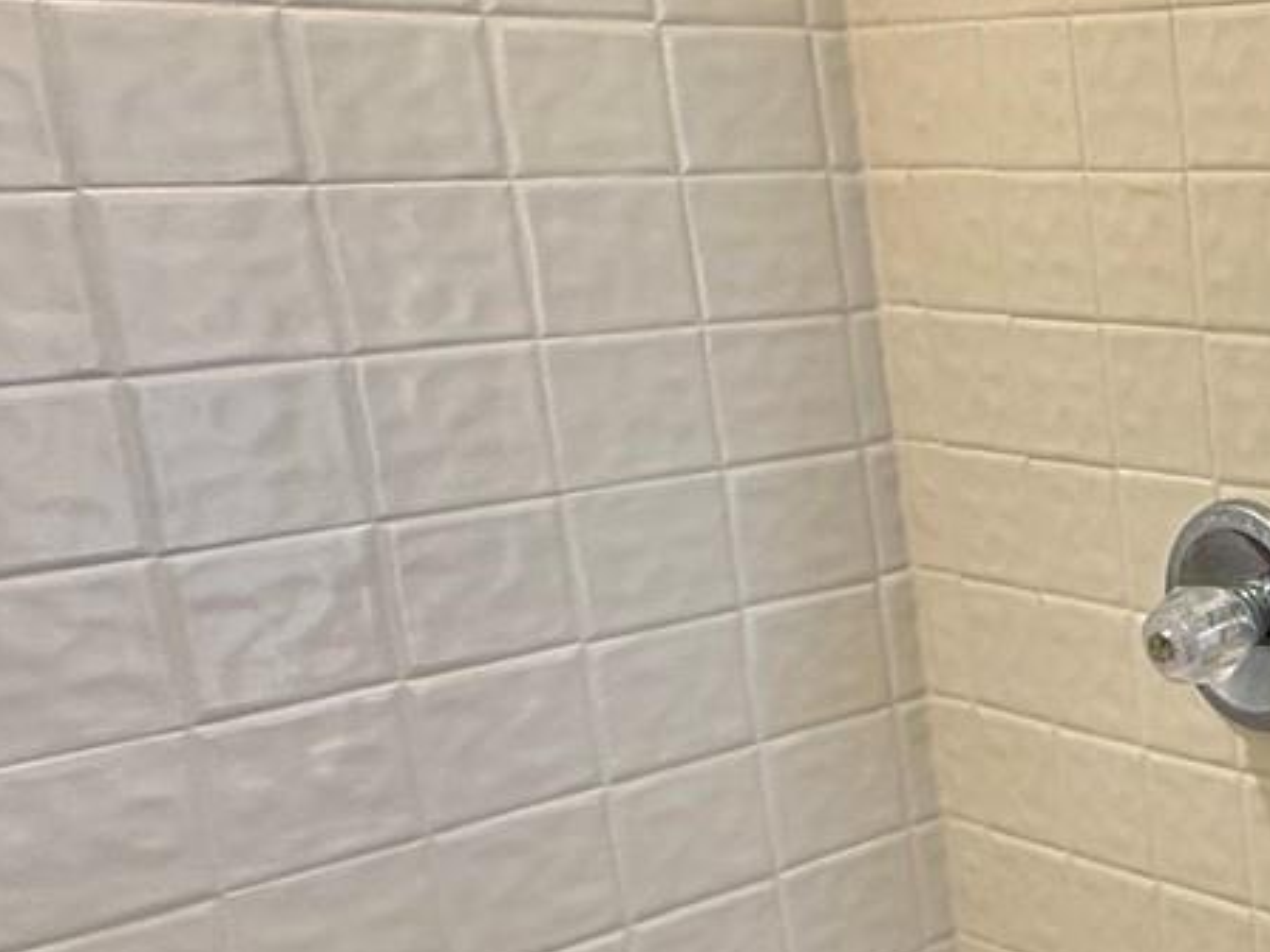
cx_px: 1891
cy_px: 496
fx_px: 1834
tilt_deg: -8.9
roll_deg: +1.3
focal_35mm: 50
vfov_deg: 29.1
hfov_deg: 27.2
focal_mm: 2.22
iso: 125
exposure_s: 1/120
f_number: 2.2
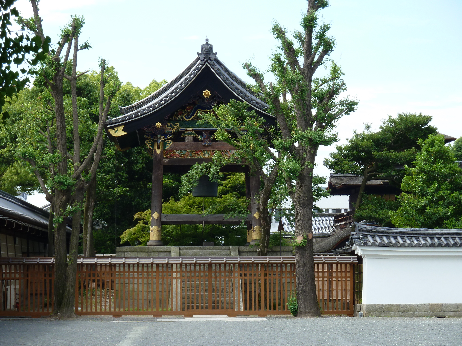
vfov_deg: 13.3
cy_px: 173
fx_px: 1481
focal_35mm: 111
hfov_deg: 17.7
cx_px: 231
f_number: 4.4
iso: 80
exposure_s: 1/250
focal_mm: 18.2
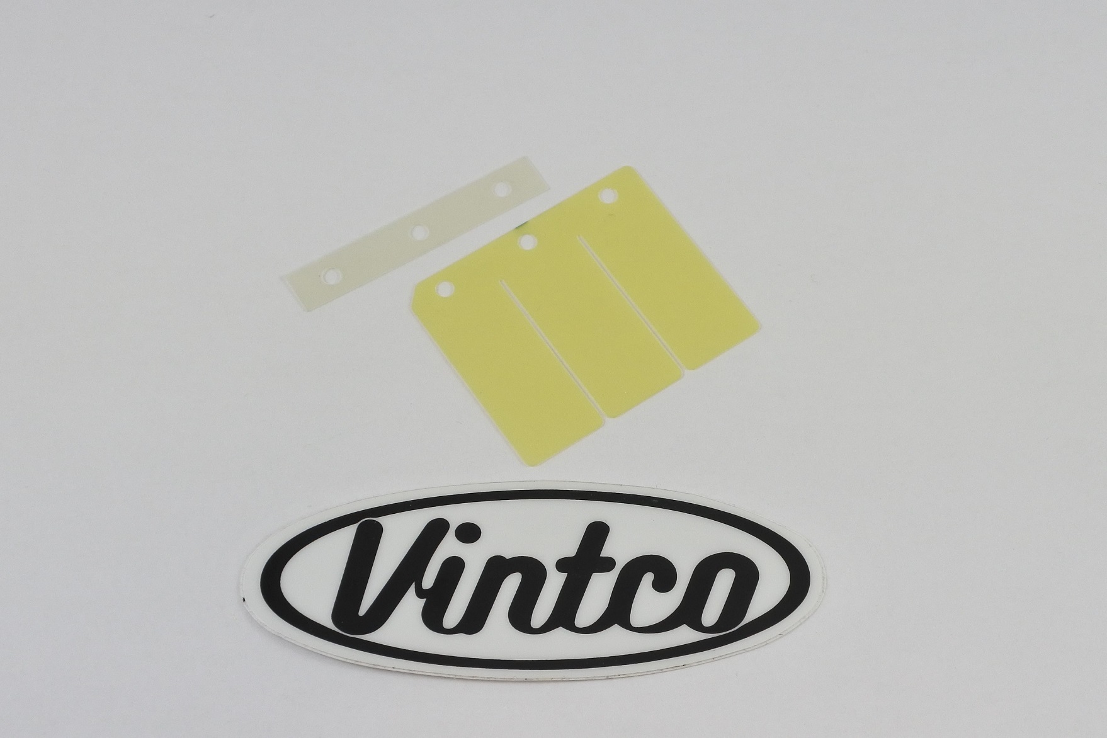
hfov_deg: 48.5
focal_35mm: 40
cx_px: 554
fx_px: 1230
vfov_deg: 33.4
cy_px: 369
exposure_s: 1/200
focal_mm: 15
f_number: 4.2
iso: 400
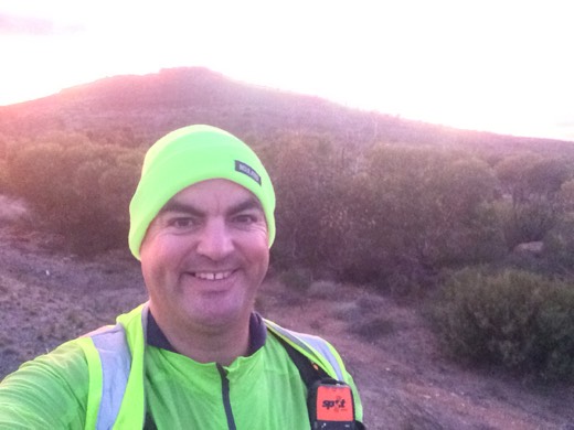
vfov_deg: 45.4
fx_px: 514
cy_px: 215
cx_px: 287
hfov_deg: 58.4
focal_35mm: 31
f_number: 2.4
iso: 1250
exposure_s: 1/15
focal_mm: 2.15
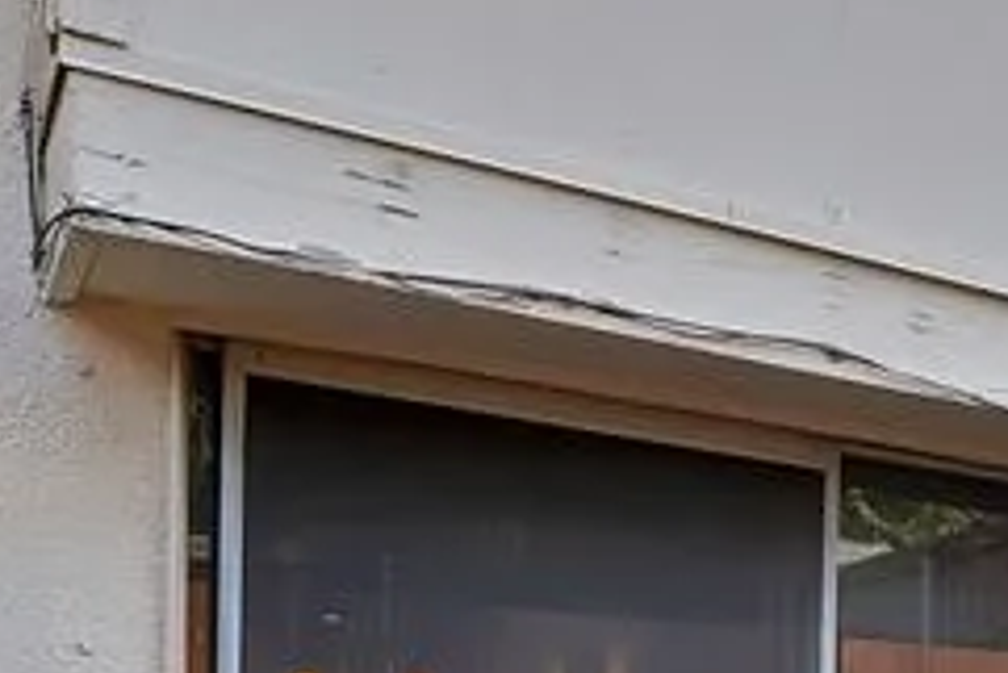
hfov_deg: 33.6
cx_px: 1121
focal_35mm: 51
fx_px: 1429
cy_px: 844
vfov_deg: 23.8
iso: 640
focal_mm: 12
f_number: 9
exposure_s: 1/80
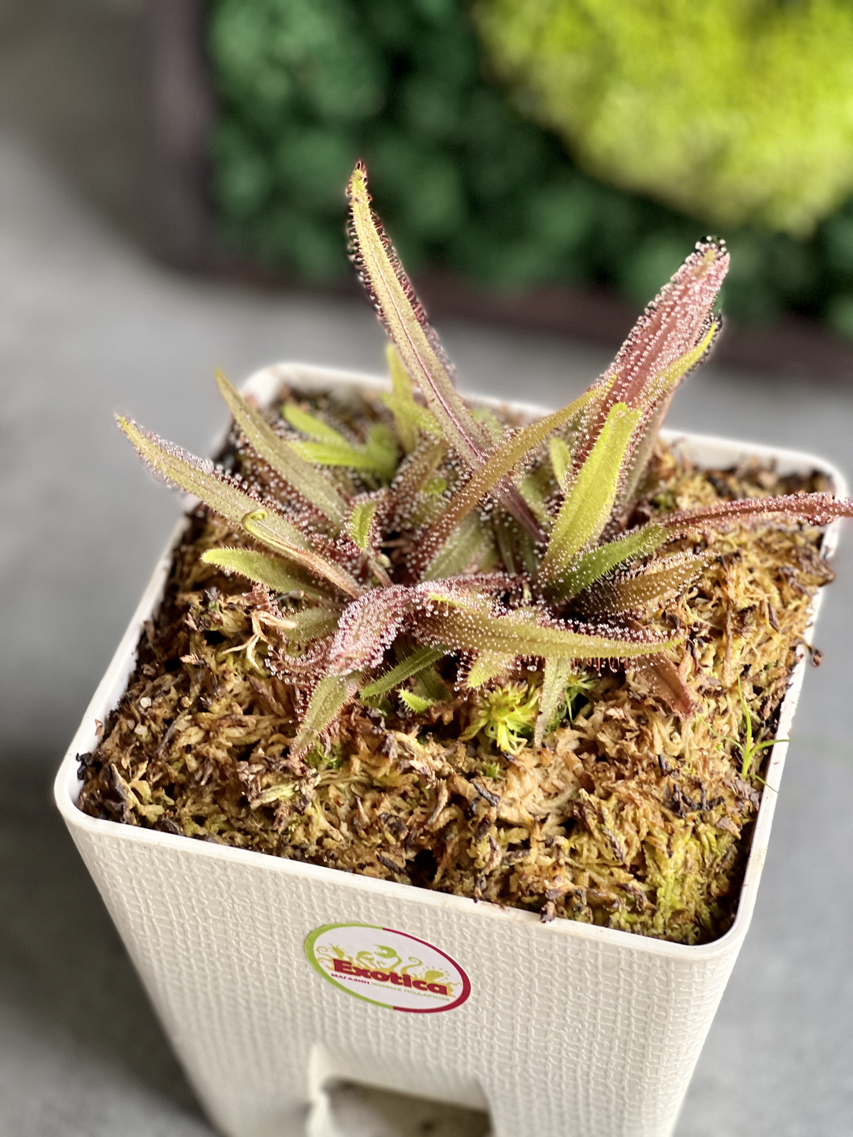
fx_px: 2530
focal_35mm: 77
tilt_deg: -46.8
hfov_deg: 19.1
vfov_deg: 25.3
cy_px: 568
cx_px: 426
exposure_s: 1/70
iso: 250
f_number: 2.8
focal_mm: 9
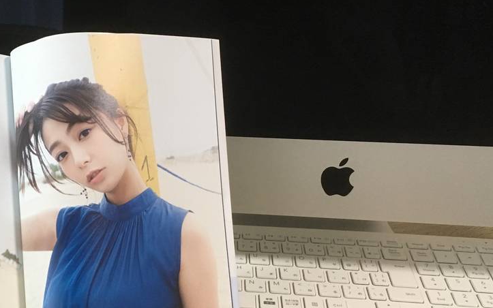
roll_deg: -0.5
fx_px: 685
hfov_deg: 38.7
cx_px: 130
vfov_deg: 25.2
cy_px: 206
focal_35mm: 51
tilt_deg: -23.4
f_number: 2.2
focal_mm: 4.15
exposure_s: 1/30
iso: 160
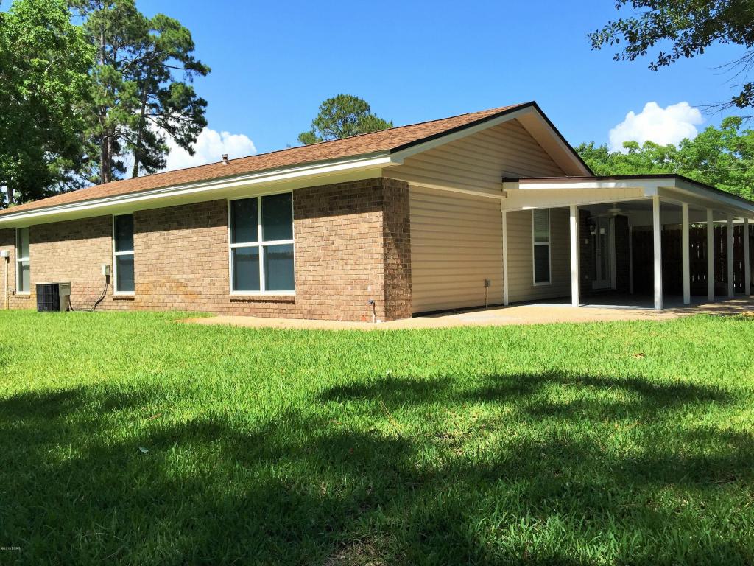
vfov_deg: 48.2
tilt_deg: -1.2
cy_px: 283
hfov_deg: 61.7
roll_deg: +0.7
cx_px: 377
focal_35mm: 29
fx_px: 632
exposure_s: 1/1464
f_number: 2.2
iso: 32
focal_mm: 4.15
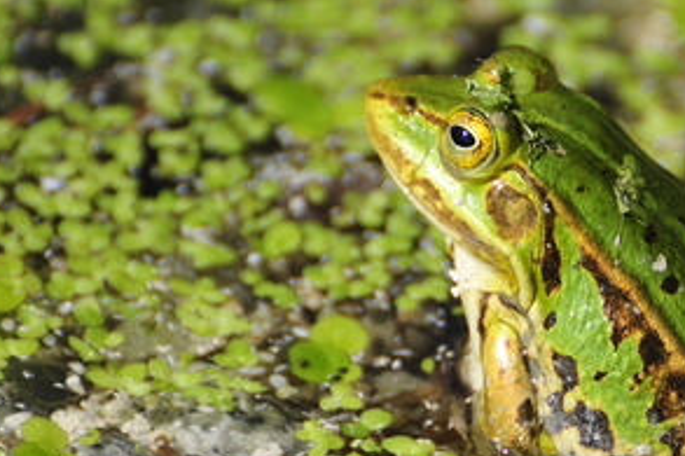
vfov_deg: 1.8
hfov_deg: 2.7
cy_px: 295
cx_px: 477
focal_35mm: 768
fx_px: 14605
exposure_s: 1/750
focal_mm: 300
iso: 200
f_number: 5.6
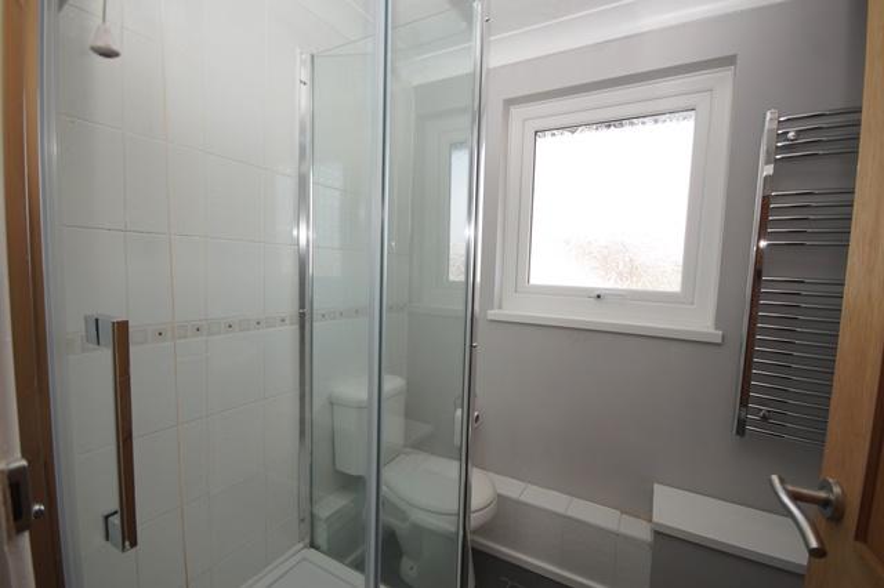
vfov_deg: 77.3
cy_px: 294
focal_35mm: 15
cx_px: 442
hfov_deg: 100.4
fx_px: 368
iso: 100
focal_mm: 10
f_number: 4
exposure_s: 1/100
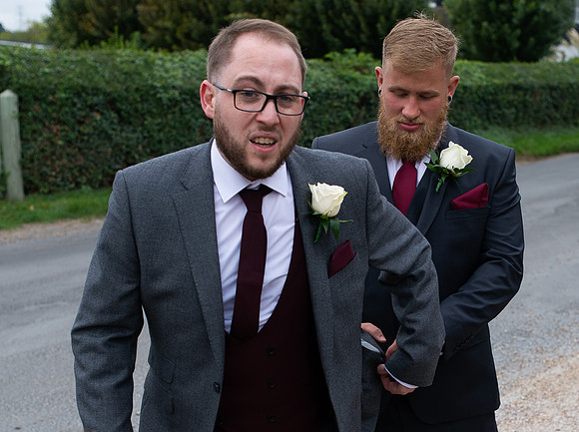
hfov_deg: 28.0
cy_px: 323
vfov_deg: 21.0
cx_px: 376
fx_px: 1154
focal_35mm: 69
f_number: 4
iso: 100
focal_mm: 35
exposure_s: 1/640
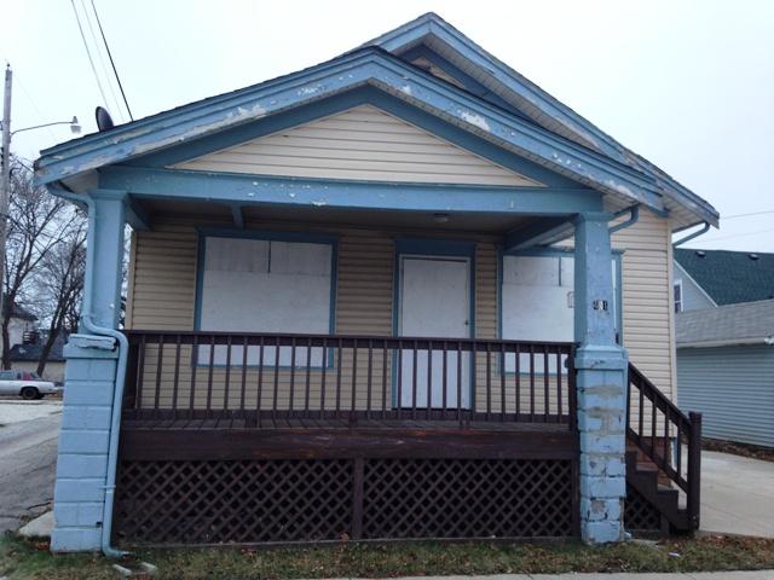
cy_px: 290
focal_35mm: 33
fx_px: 738
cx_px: 387
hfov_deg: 55.4
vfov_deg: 42.9
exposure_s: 1/24
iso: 50
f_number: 2.4
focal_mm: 4.12
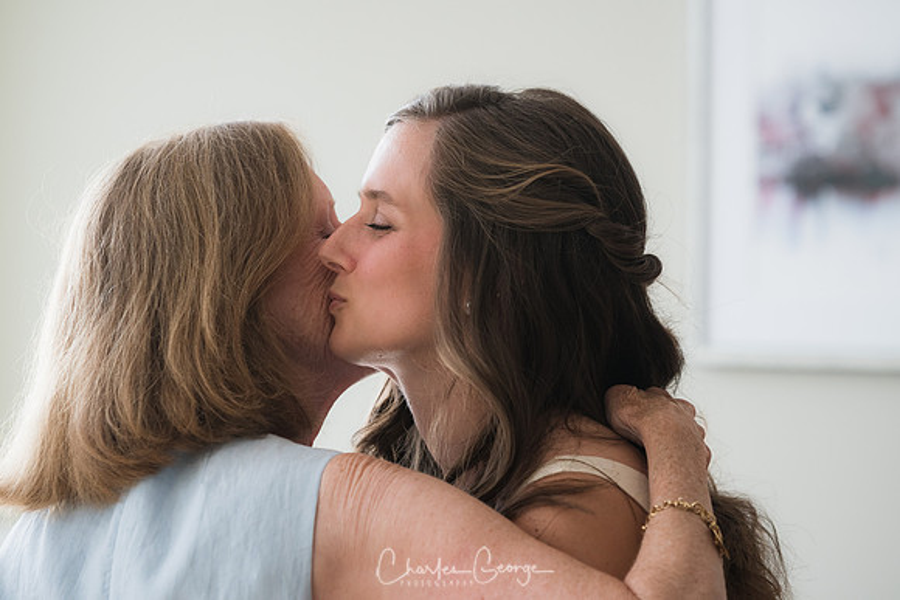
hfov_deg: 10.2
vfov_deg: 6.8
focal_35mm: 202
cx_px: 450
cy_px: 300
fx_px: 5063
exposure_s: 1/800
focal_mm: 135
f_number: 3.2
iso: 640
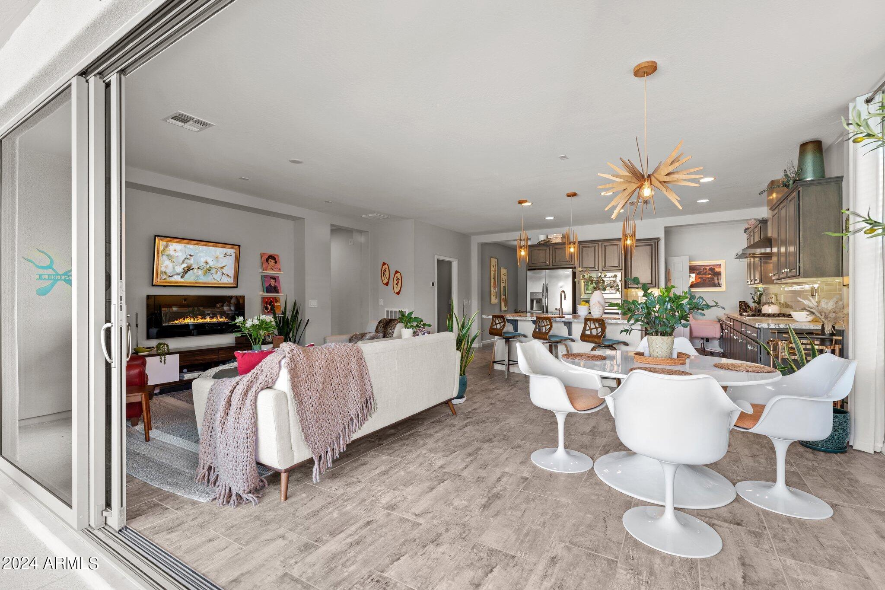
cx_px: 442
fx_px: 393
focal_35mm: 16
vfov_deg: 73.7
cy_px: 295
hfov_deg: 96.7
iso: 400
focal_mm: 16
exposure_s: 1/8
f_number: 8
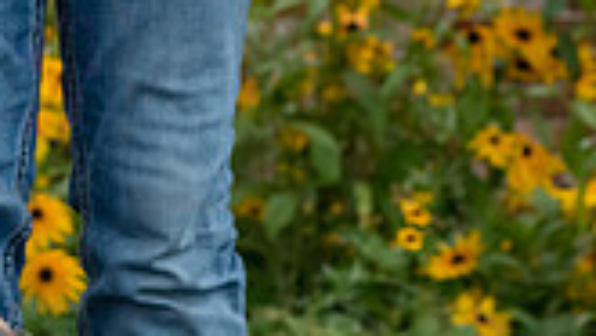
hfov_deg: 6.8
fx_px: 5012
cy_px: 558
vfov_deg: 3.8
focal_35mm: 317
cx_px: 42
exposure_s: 1/320
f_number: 9
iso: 500
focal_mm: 80
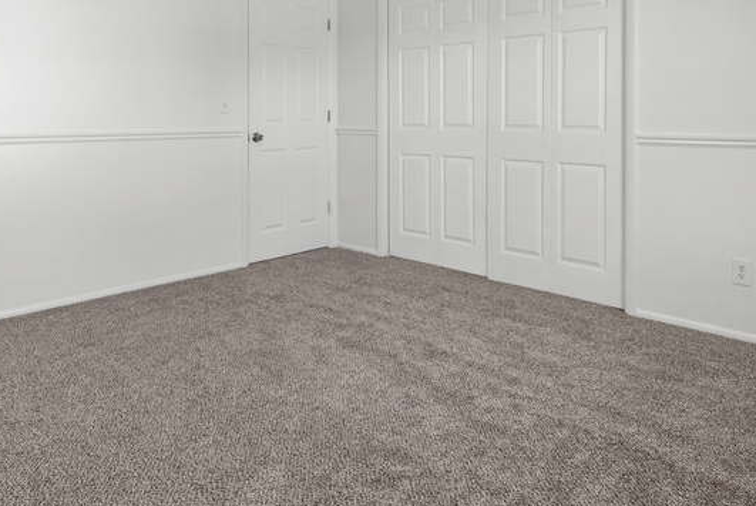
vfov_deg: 46.5
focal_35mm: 27
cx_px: 392
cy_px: 134
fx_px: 567
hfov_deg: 67.3
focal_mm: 14
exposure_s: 1/5
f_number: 8
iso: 500
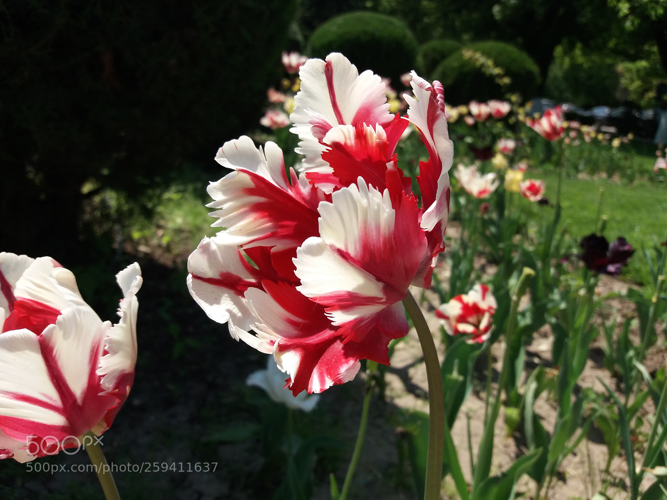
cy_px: 250
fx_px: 540
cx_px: 334
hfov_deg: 63.4
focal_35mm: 28
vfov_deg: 49.7
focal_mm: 3.7
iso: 64
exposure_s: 1/1266
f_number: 1.9
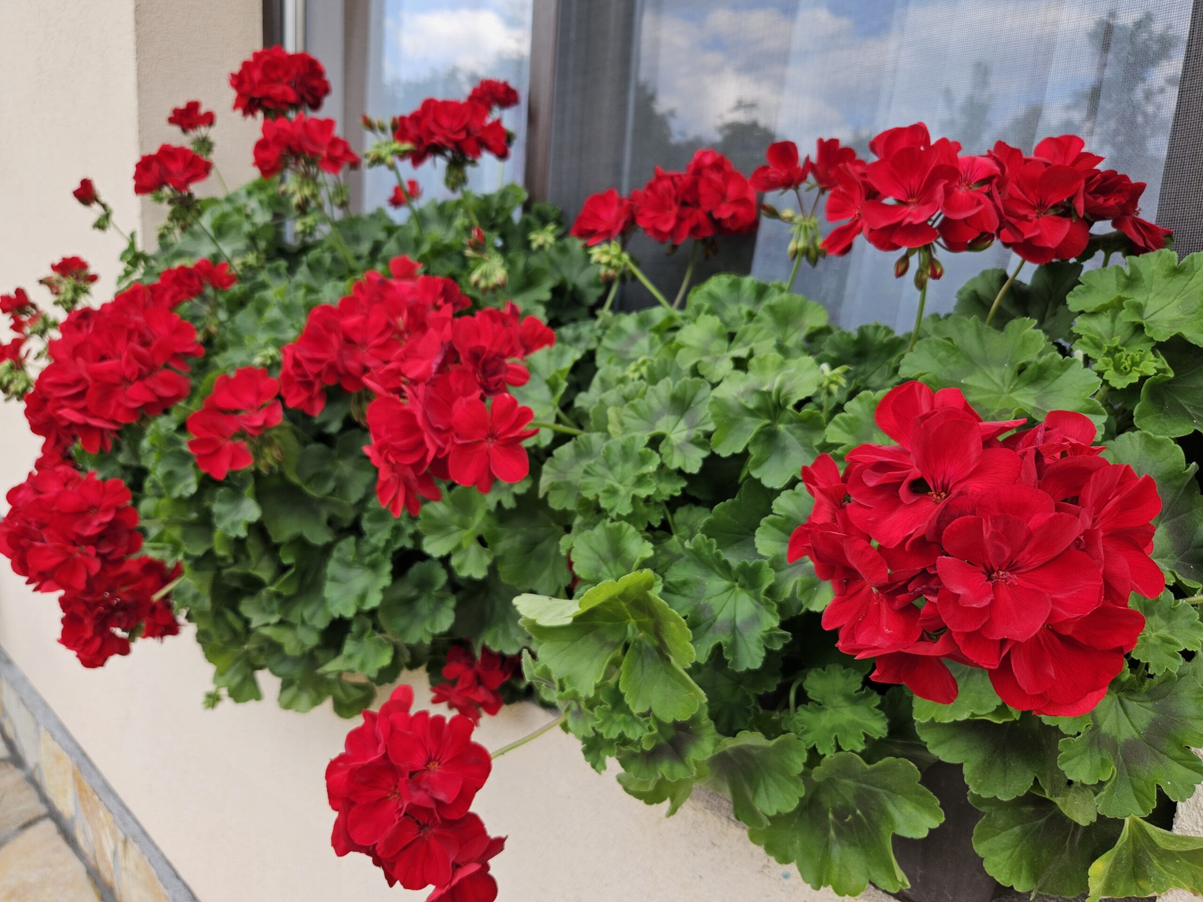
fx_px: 799
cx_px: 602
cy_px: 451
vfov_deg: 58.9
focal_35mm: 23
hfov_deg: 73.9
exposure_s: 1/185
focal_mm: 5.4
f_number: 1.8
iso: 25
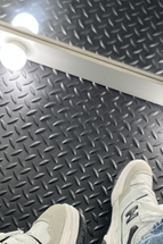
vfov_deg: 28.8
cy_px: 222
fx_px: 456
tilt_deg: -80.3
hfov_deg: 20.3
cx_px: 91
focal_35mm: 67
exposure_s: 1/100
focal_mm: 5.1
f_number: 1.6
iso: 50
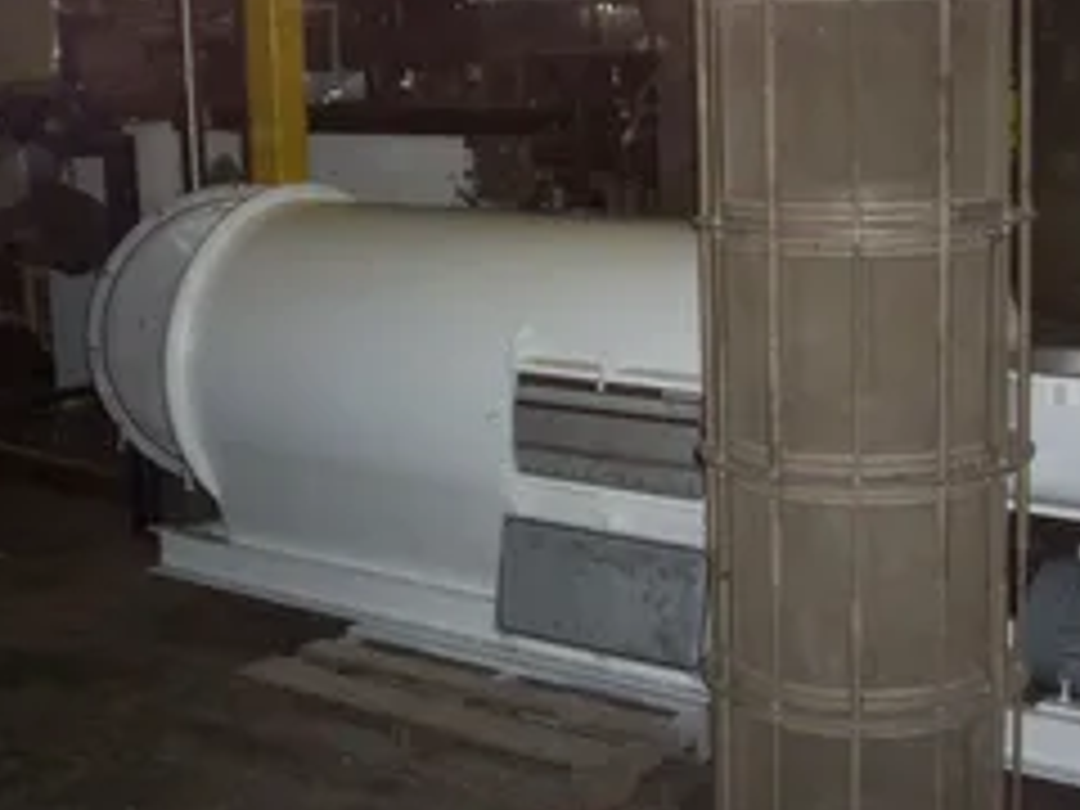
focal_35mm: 60
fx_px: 1872
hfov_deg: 32.0
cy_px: 306
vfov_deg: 24.4
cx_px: 680
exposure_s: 1/64
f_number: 4.5
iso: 140
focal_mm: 5.9
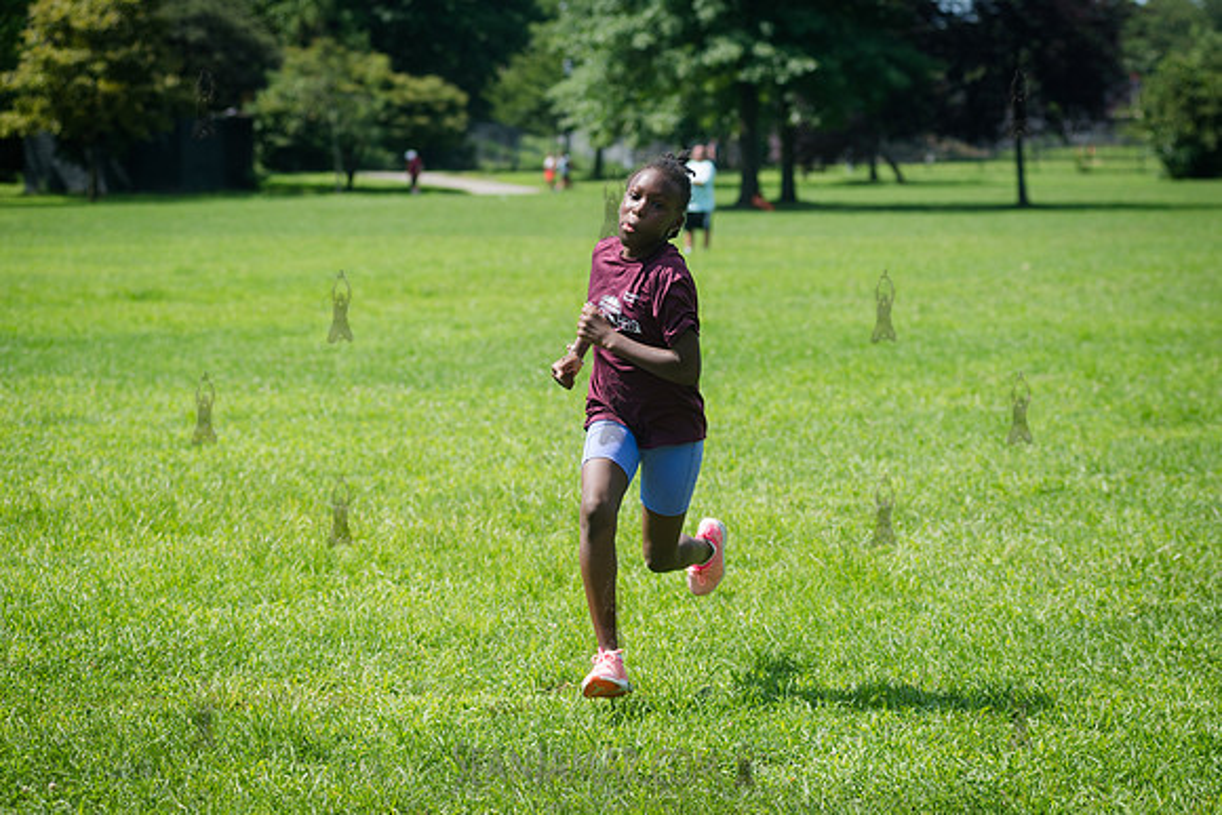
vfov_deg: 11.2
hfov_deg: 16.7
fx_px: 4160
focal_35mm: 123
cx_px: 728
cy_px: 415
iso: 200
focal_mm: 100
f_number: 4
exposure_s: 1/1000
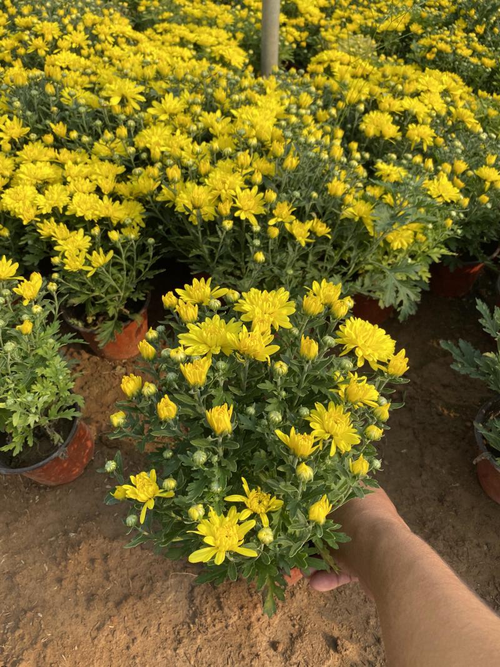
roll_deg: -0.1
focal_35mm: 26
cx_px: 250
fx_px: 501
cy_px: 334
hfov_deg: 53.1
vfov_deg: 67.3
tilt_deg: -43.7
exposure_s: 1/1157
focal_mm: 4.25
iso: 32
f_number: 1.8
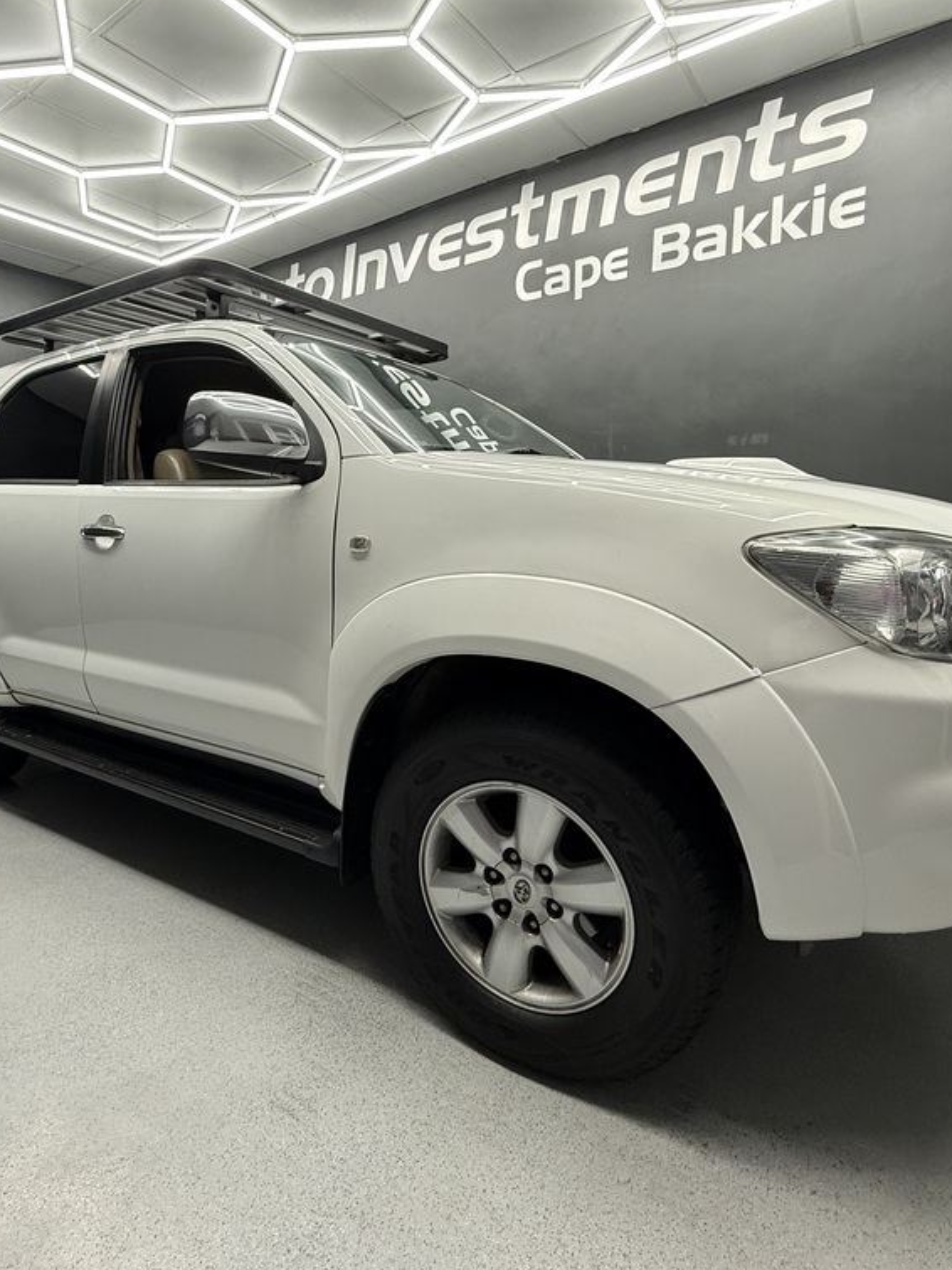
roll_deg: +1.4
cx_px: 437
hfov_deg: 68.6
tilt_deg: -7.9
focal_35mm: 19
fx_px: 697
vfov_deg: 84.7
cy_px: 631
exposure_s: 1/99
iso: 160
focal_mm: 2.22
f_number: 2.2
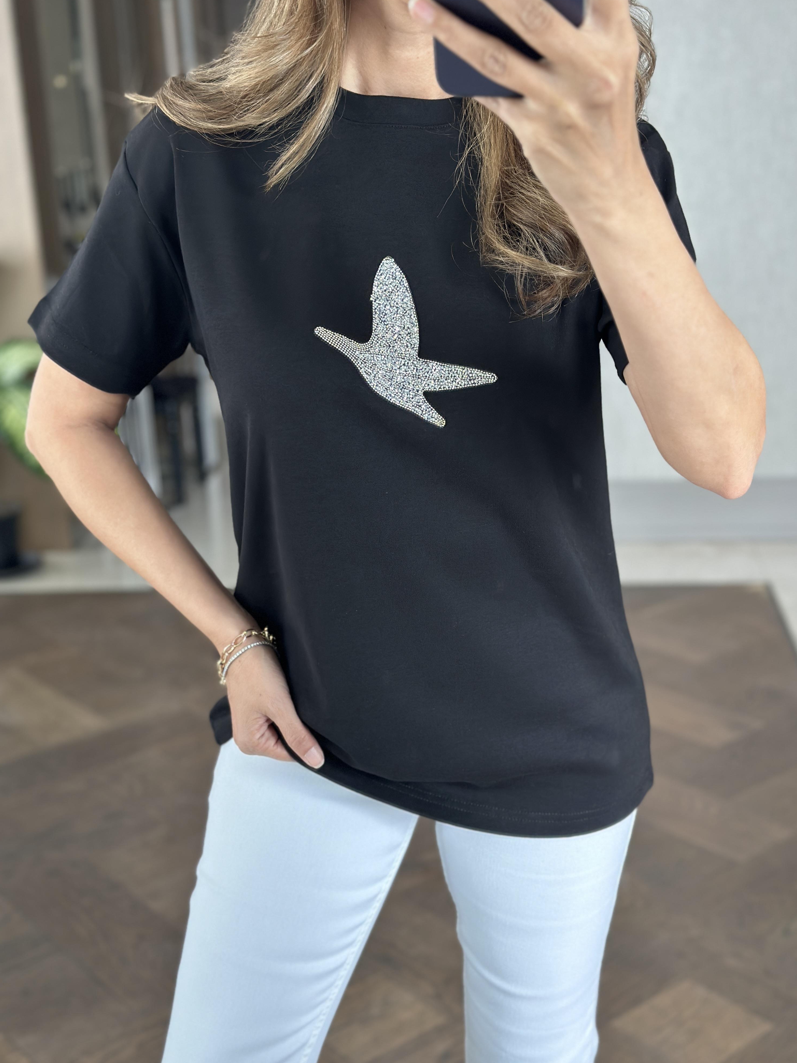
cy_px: 526
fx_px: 1504
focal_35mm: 49
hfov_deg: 29.7
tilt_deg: -30.9
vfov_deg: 38.9
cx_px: 405
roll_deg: +3.6
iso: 160
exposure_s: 1/60
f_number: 1.78
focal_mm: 6.86
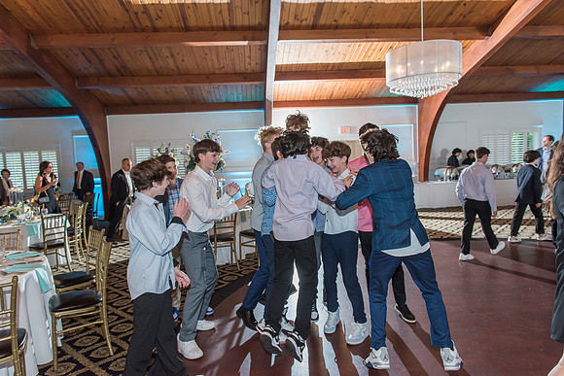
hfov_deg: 73.7
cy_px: 188
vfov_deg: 53.2
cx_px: 282
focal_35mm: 24
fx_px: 376
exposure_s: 1/125
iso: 800
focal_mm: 24
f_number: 4
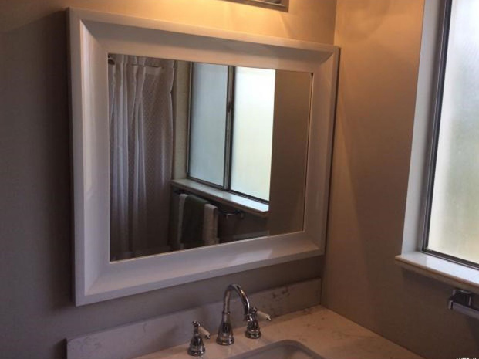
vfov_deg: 42.9
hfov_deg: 55.4
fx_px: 456
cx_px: 234
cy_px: 178
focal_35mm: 33
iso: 32
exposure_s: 1/135
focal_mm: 3.3
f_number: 2.4
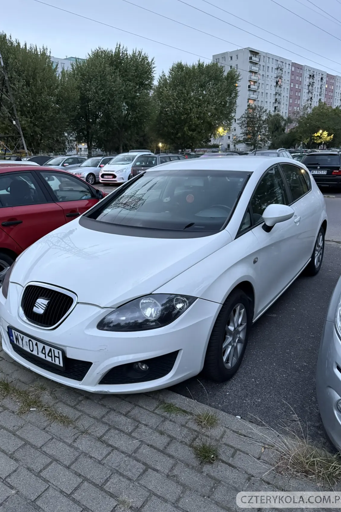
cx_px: 162
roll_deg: +0.9
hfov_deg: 51.3
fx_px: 355
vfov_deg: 71.5
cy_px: 256
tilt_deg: -16.5
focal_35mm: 25
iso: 800
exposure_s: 1/50
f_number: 1.78
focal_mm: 6.76
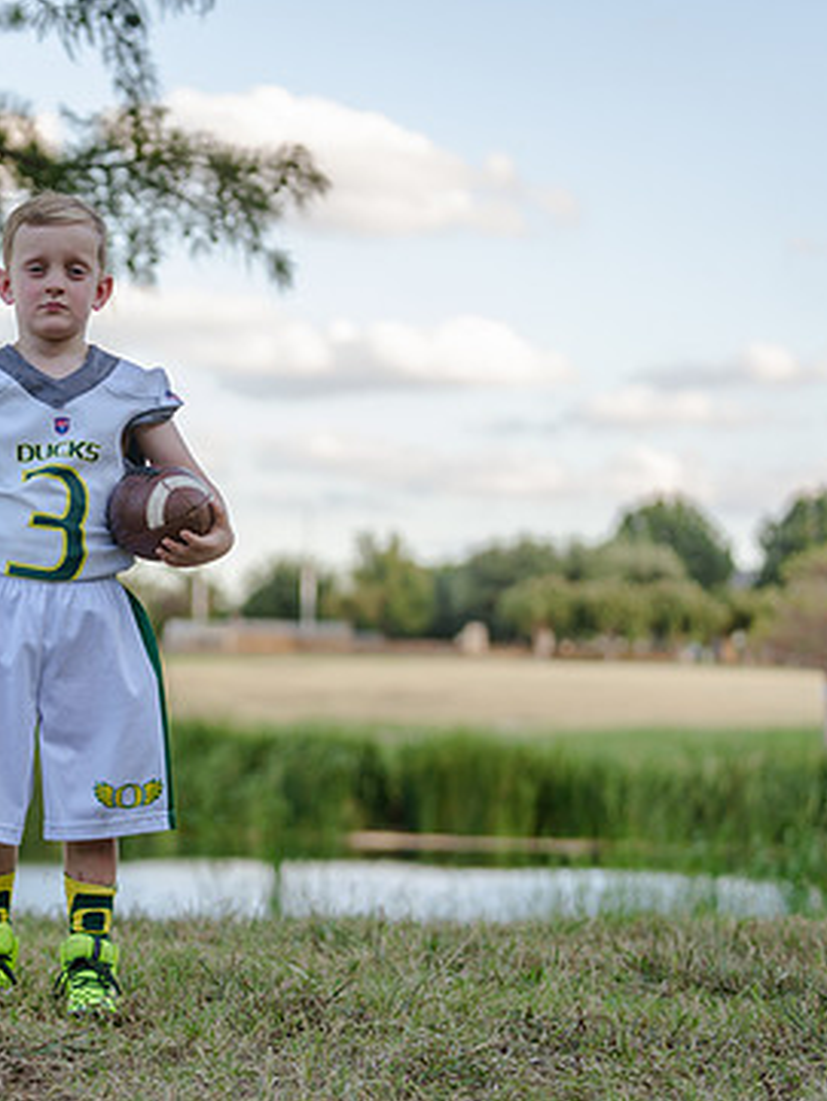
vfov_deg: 17.4
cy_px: 594
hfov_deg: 13.0
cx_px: 64
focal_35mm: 113
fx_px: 3597
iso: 160
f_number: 2.8
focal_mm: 72
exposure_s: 1/320
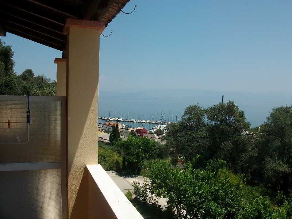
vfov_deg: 44.2
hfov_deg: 56.8
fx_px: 270
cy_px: 110
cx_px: 146
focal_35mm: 32
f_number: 5.5
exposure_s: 1/565
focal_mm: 5.7
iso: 80
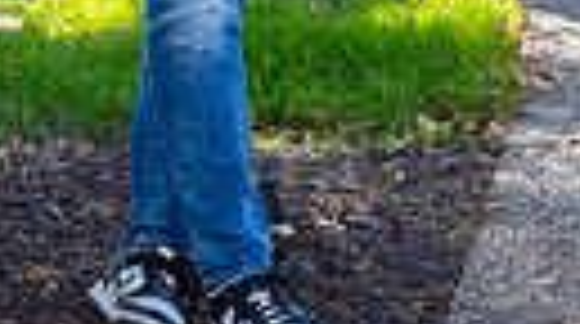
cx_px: 121
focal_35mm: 293
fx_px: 4498
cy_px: -522
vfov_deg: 4.0
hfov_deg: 7.4
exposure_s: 1/320
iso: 800
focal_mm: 80
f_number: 5
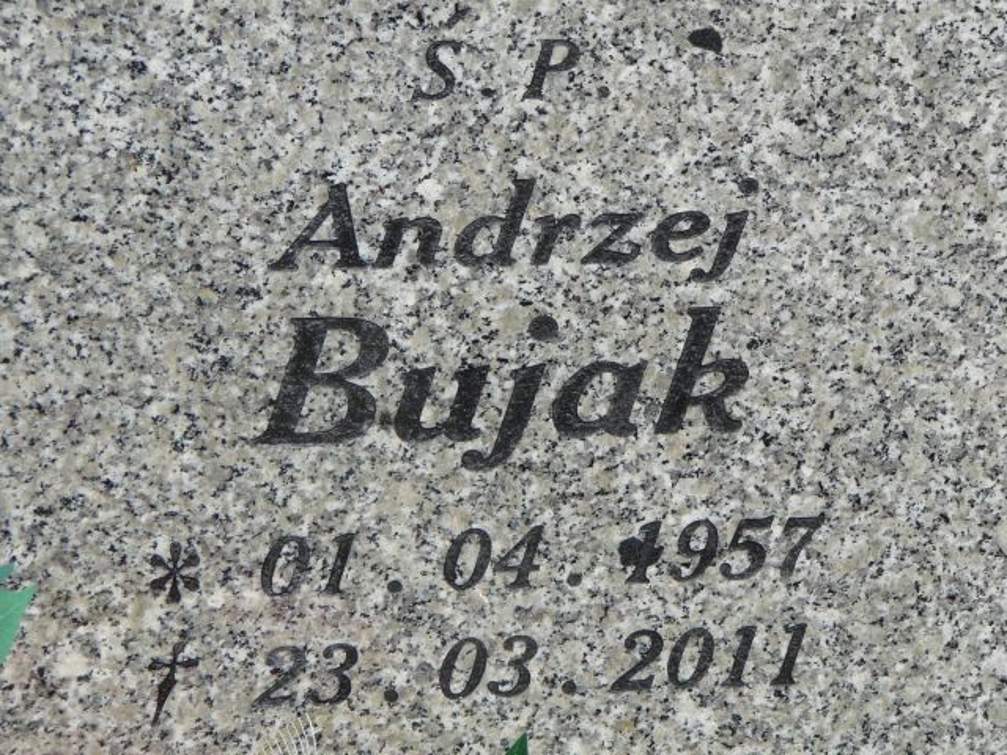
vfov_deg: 10.8
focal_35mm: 137
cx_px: 504
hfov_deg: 14.4
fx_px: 3985
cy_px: 378
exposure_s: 1/500
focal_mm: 20.4
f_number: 6.3
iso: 80
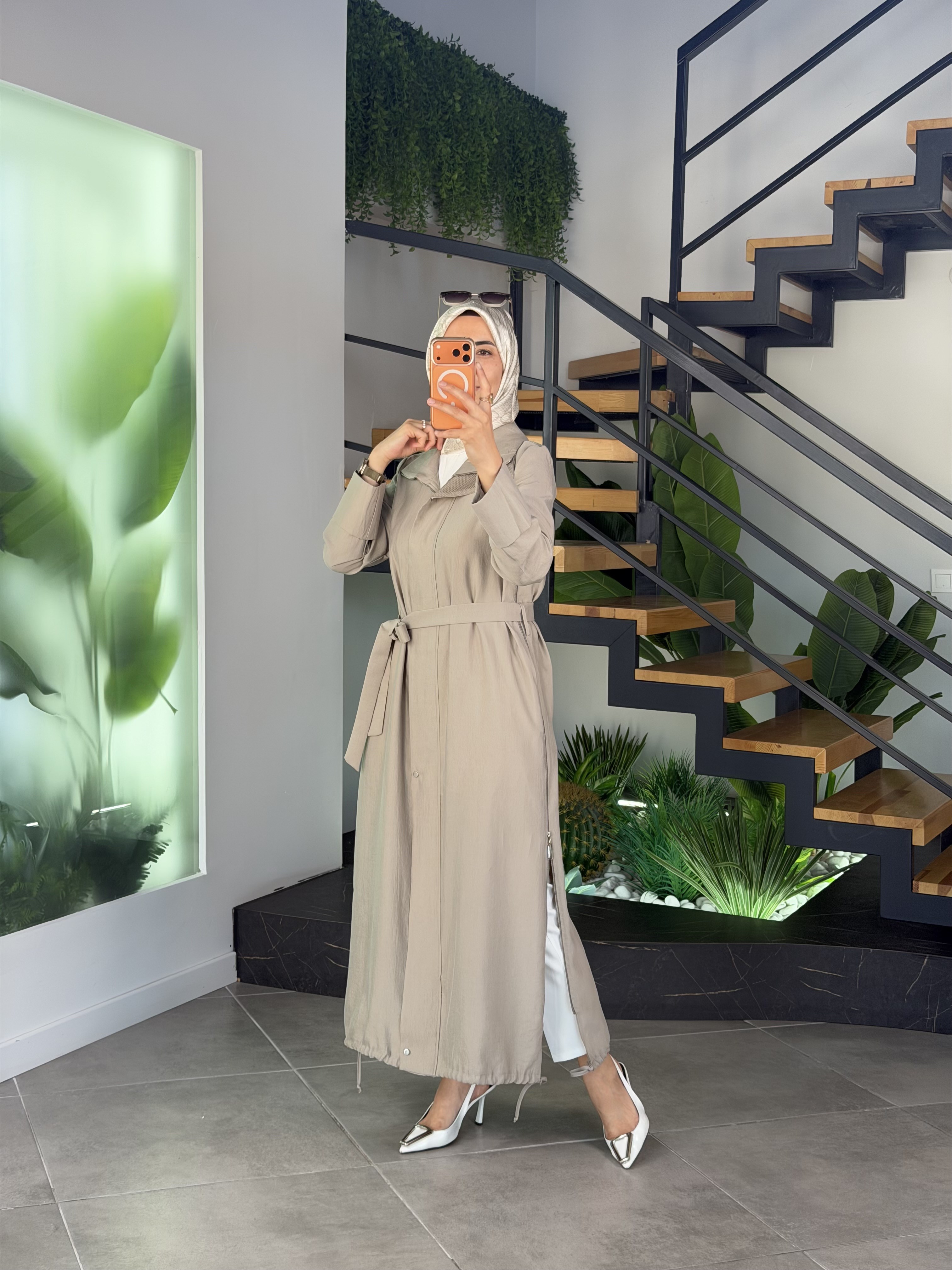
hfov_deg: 30.3
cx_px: 476
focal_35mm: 48
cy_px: 635
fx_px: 1760
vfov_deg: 39.7
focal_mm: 6.76
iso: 64
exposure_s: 1/187
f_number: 1.78
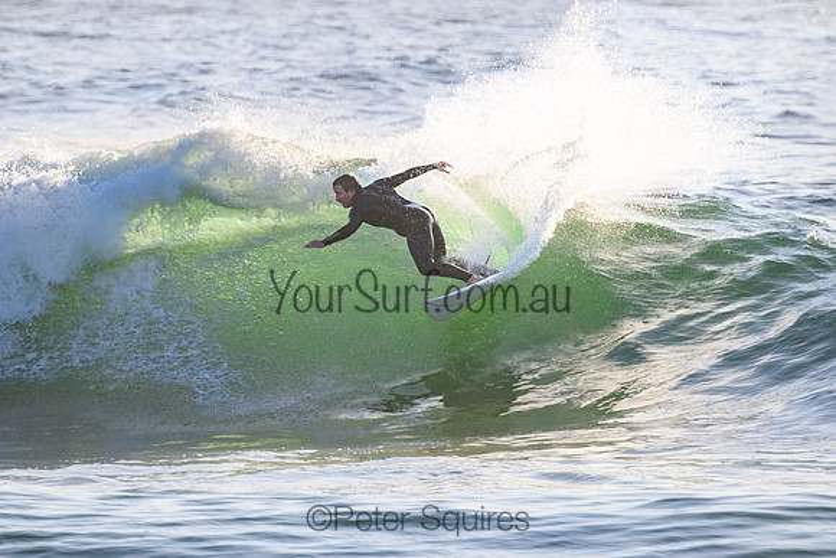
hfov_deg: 2.6
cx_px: 418
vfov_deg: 1.7
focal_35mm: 800
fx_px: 18581
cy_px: 279
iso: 1800
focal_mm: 800
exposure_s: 1/2000
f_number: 11
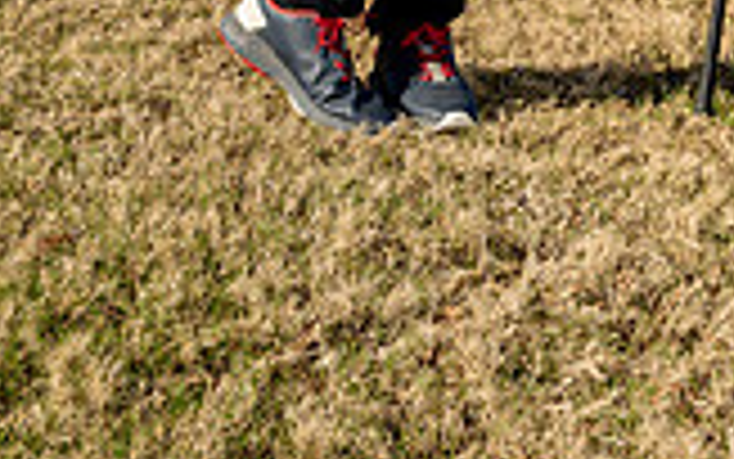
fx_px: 2201
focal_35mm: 110
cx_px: 486
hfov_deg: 18.9
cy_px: -518
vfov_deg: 10.7
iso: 100
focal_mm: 39
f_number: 5.6
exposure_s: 1/250
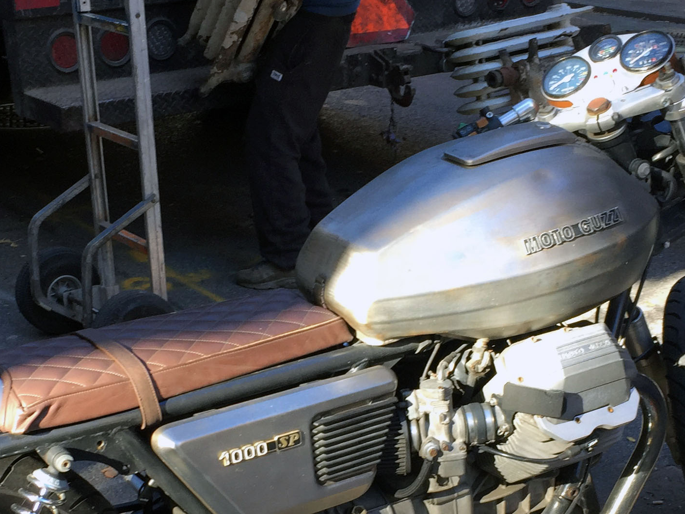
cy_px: 397
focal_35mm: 67
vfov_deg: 21.7
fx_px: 1326
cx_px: 285
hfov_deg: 28.9
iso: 32
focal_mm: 4.15
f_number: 2.2
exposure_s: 1/120
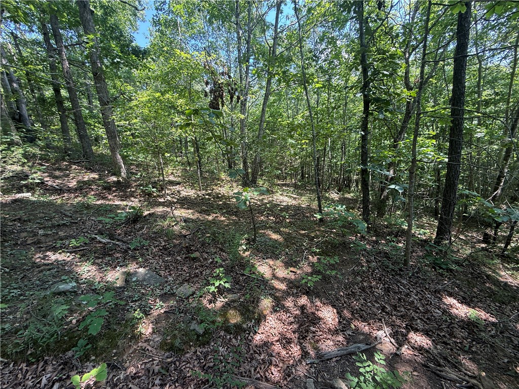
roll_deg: +6.6
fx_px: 210
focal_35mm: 14
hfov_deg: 102.1
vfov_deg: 85.7
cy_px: 194
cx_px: 260
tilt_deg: -9.1
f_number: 2.2
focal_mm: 2.22
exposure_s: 1/99
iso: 64
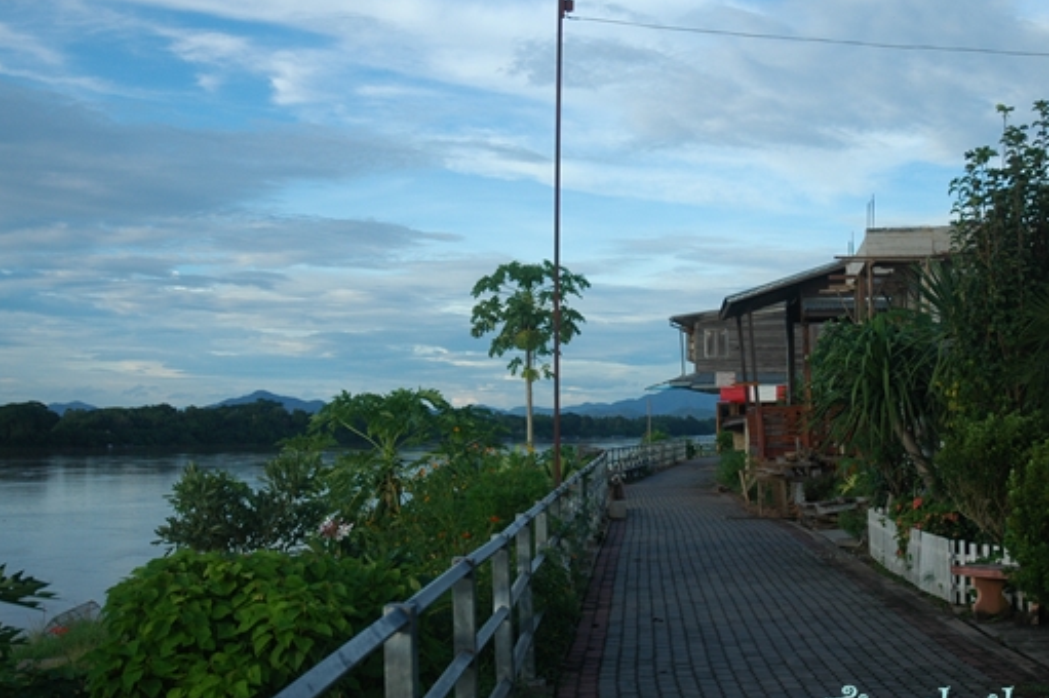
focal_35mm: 55
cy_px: 344
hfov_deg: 36.5
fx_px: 1590
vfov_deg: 24.8
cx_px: 565
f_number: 4
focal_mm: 31
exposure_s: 1/640
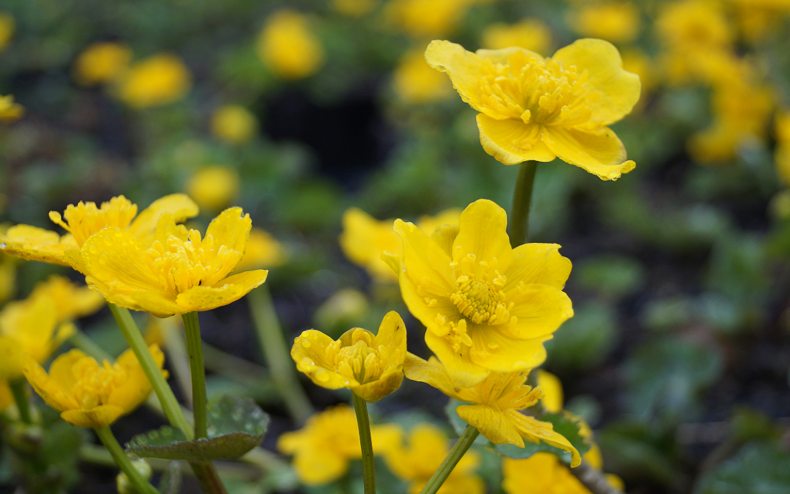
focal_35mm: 55
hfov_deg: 37.2
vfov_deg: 23.7
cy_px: 259
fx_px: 1174
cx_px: 400
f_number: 5
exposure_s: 1/160
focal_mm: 35
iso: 200
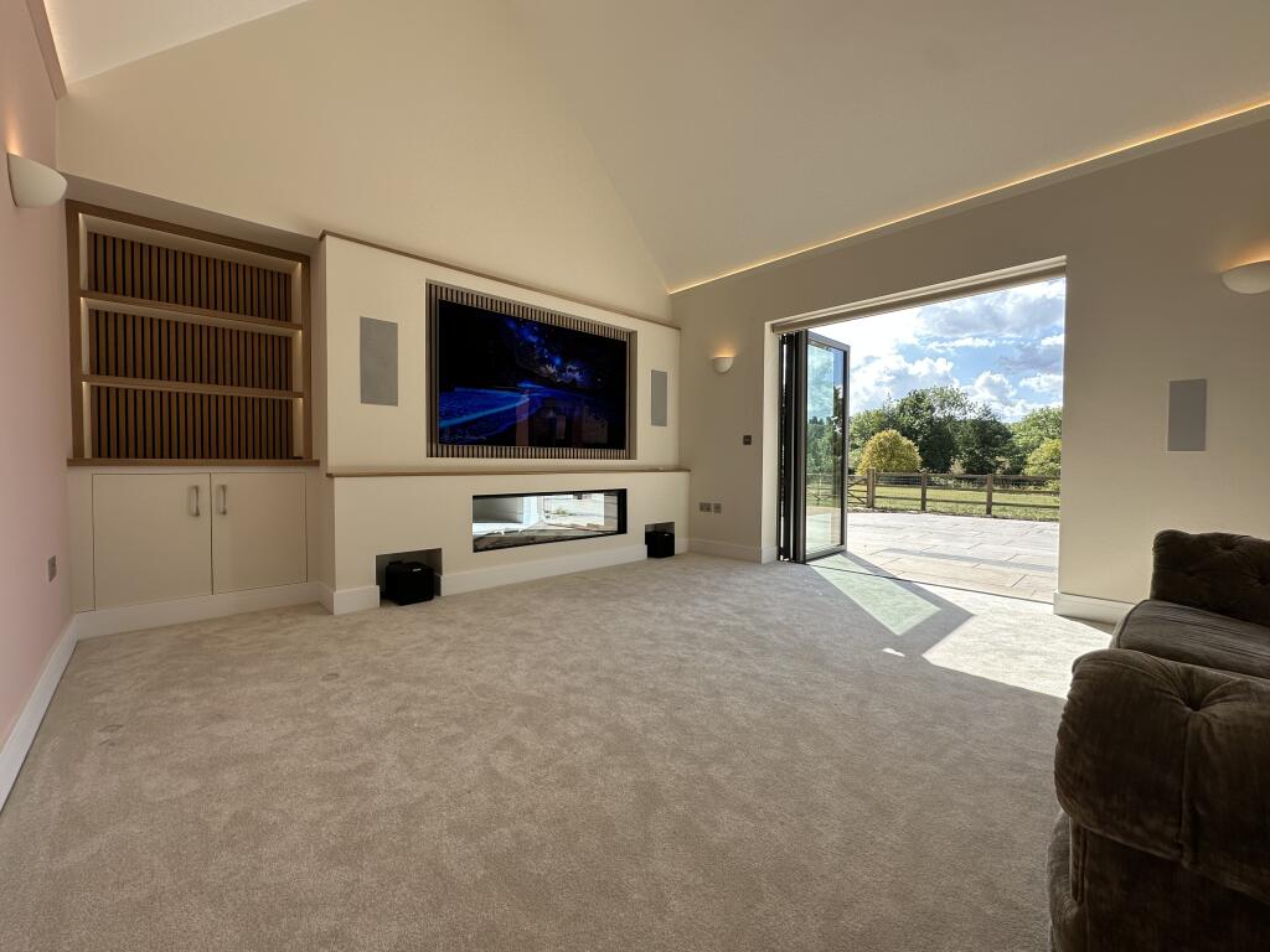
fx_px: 514
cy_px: 476
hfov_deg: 102.1
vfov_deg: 85.7
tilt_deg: -0.7
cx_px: 635
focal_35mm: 14
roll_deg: -0.1
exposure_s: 1/496
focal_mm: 2.22
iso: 40
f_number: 2.2
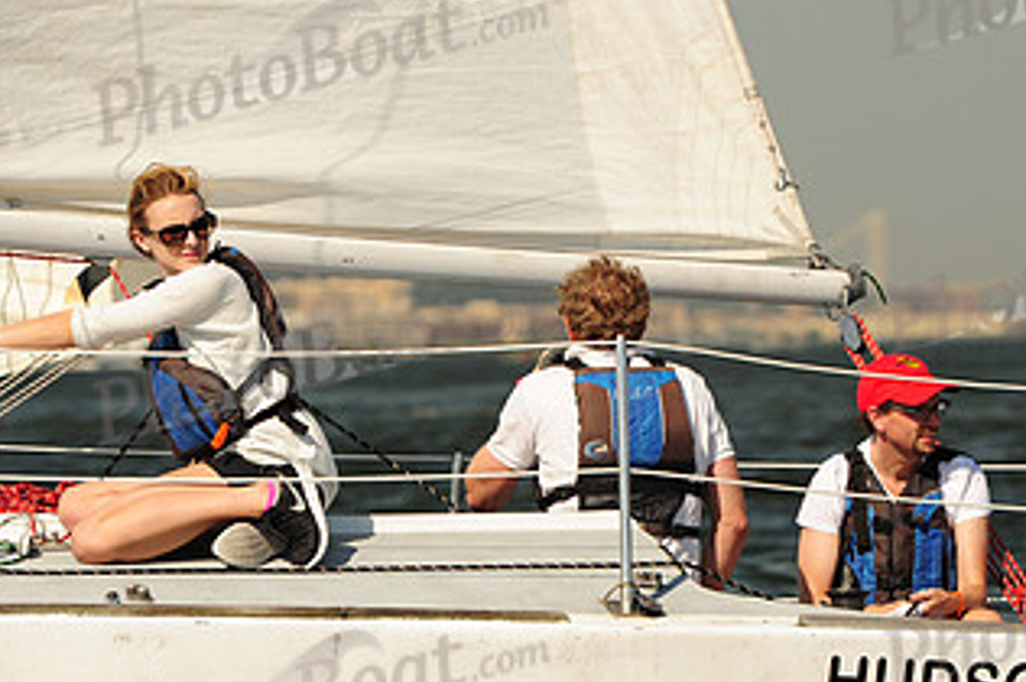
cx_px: 718
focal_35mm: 294
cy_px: 484
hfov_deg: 7.0
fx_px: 8370
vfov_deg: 4.7
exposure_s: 1/1250
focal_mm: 160
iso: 320
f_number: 5
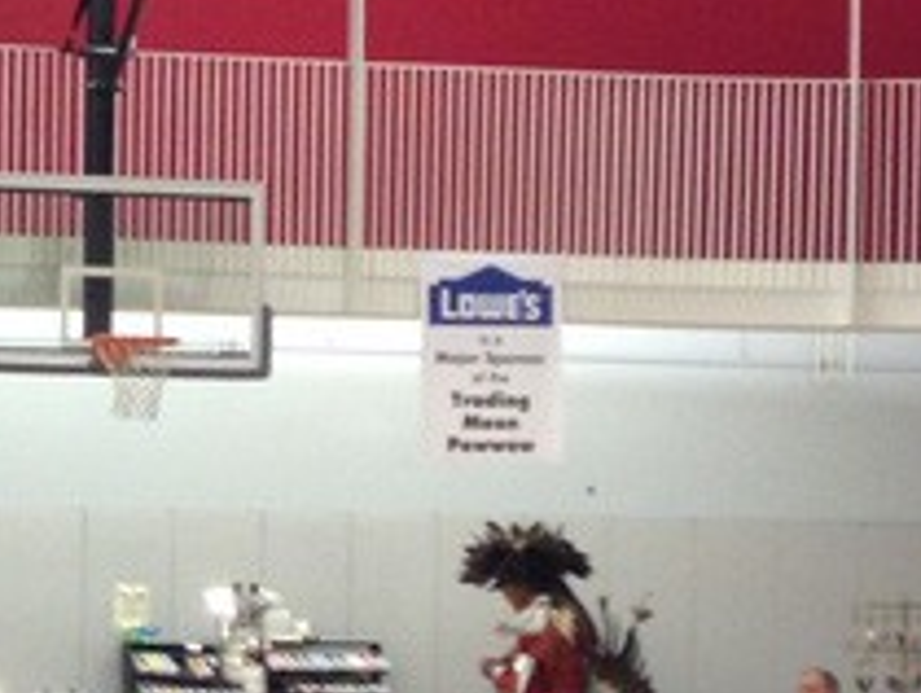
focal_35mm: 110
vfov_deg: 13.0
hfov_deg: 17.7
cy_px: 936
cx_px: 197
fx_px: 2930
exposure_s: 1/20
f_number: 2.4
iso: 80
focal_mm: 4.13
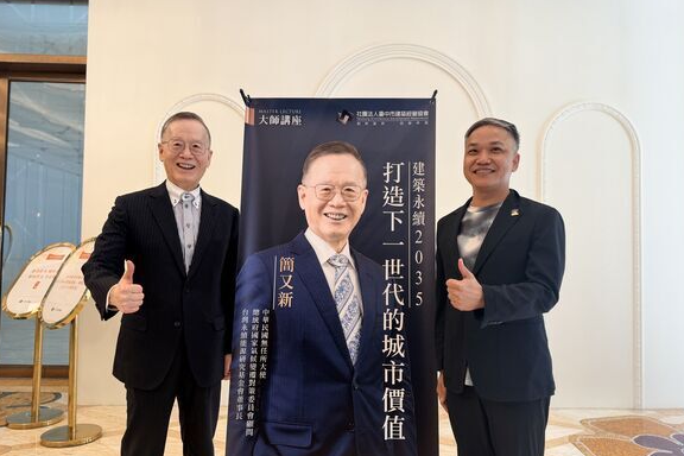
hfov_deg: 69.4
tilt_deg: +1.3
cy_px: 236
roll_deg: +0.1
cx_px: 349
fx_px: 494
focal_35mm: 26
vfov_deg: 49.5
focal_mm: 6.76
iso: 125
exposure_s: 1/120
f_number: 1.78
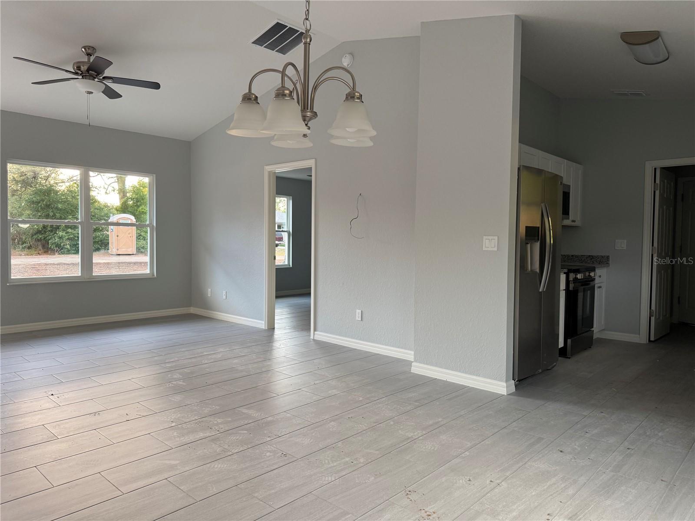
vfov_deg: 56.8
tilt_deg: -1.9
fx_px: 482
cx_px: 348
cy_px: 260
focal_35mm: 24
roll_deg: -0.5
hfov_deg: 71.6
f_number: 1.78
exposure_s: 1/60
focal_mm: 6.76
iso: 160
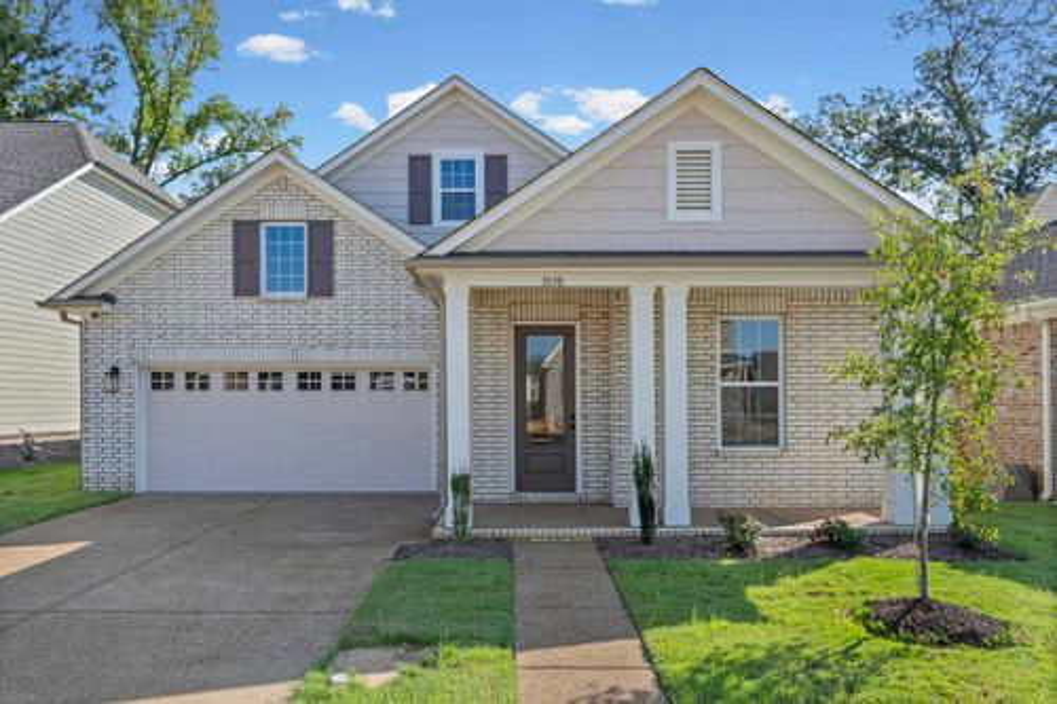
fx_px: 704
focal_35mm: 24
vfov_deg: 53.1
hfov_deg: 73.8
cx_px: 528
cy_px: 352
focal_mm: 24
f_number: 9.5
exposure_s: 1/500
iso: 1000
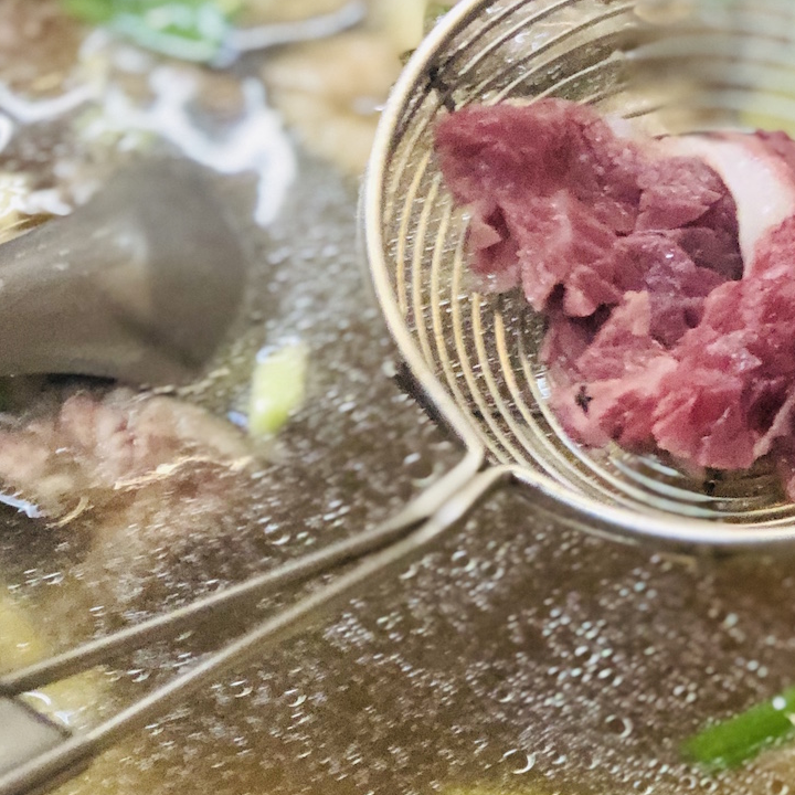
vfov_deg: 12.3
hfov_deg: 12.4
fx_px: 3664
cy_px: 145
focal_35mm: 141
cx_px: 523
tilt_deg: -49.8
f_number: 2.8
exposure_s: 1/30
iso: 400
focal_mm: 6.6
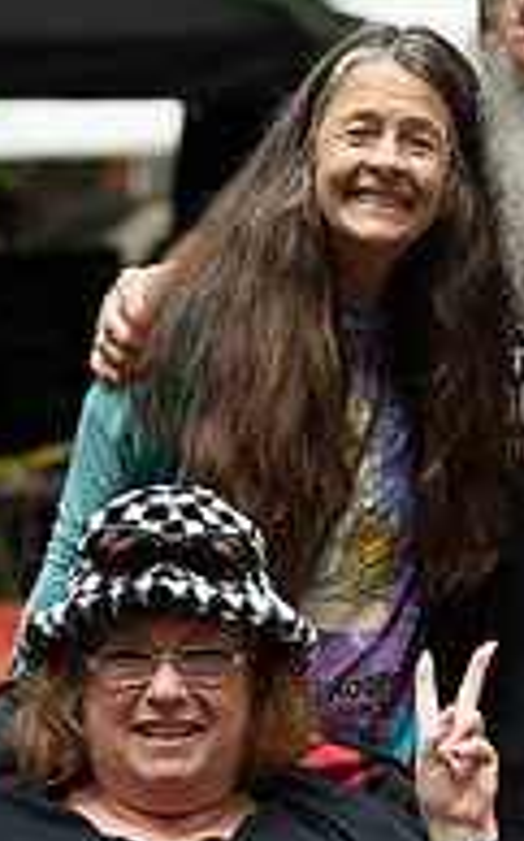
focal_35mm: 213
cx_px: 645
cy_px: 683
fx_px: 4874
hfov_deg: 6.1
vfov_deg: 9.8
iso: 250
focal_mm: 70
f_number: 2.5
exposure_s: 1/400
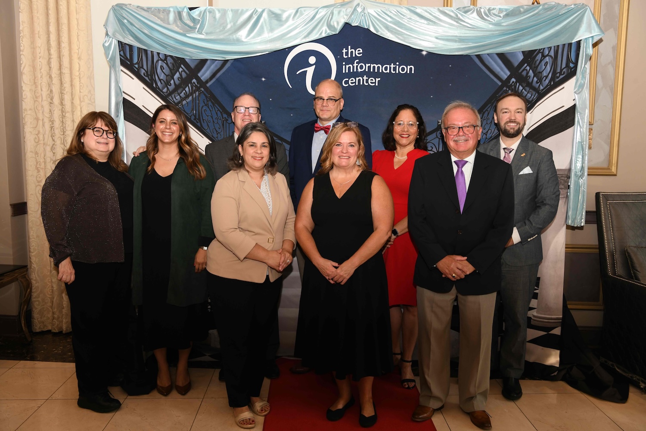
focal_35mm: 31
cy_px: 216
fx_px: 556
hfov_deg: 60.3
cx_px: 323
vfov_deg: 42.3
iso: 800
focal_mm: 31
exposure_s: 1/125
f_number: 8
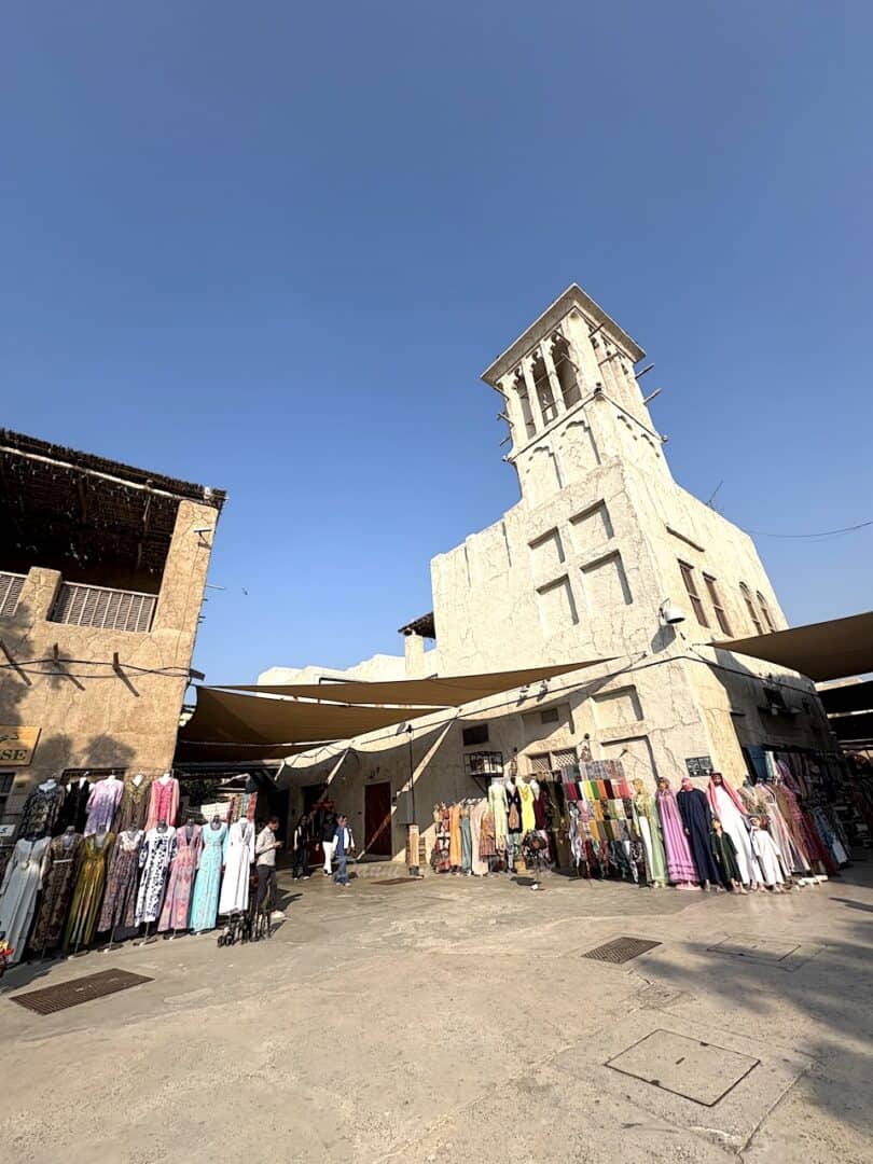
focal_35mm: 14
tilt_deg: +26.8
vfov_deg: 102.1
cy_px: 582
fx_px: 471
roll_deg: +3.8
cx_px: 436
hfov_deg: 85.7
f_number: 2.2
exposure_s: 1/2770
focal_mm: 2.22
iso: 50
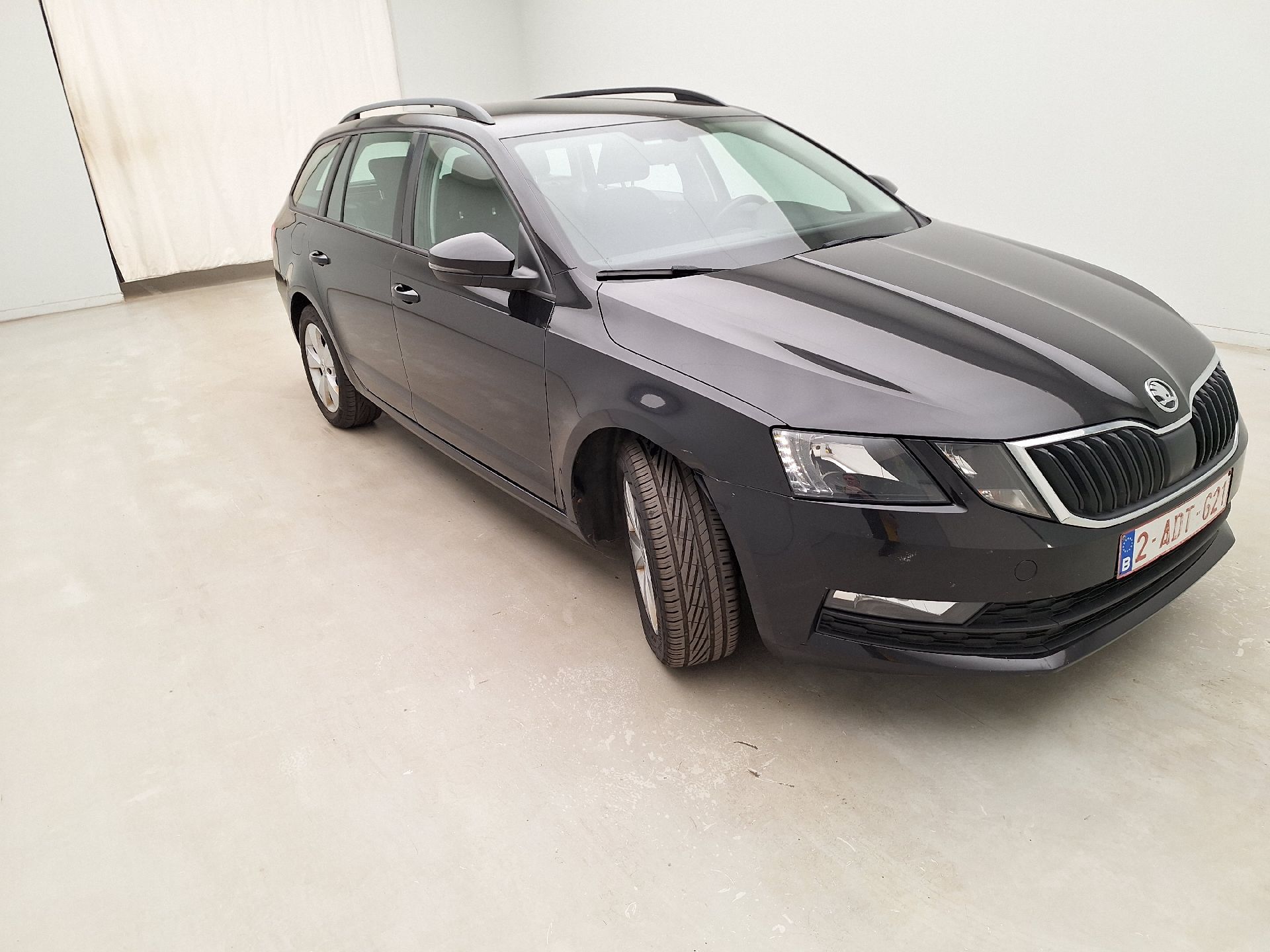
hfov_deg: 73.9
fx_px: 844
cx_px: 635
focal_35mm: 23
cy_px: 476
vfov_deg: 58.9
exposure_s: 1/100
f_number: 1.8
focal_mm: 5.54
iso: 64
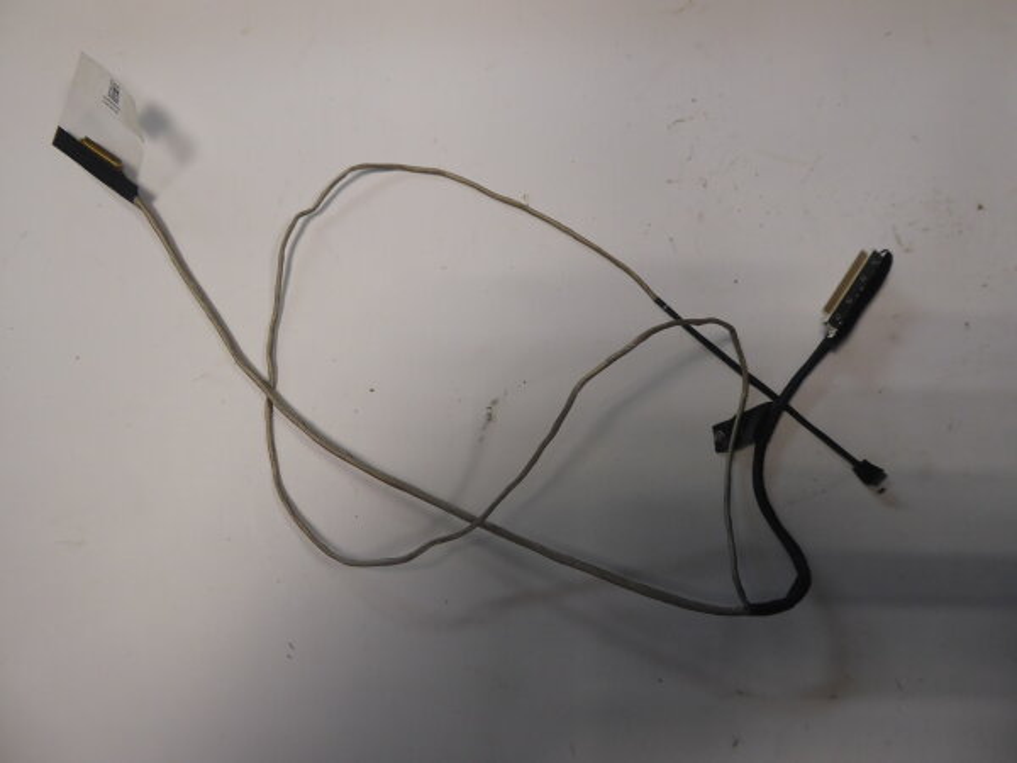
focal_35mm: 25
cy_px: 382
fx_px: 734
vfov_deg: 54.9
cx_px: 508
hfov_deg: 69.4
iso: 200
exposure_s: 1/60
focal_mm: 4.3
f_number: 3.3
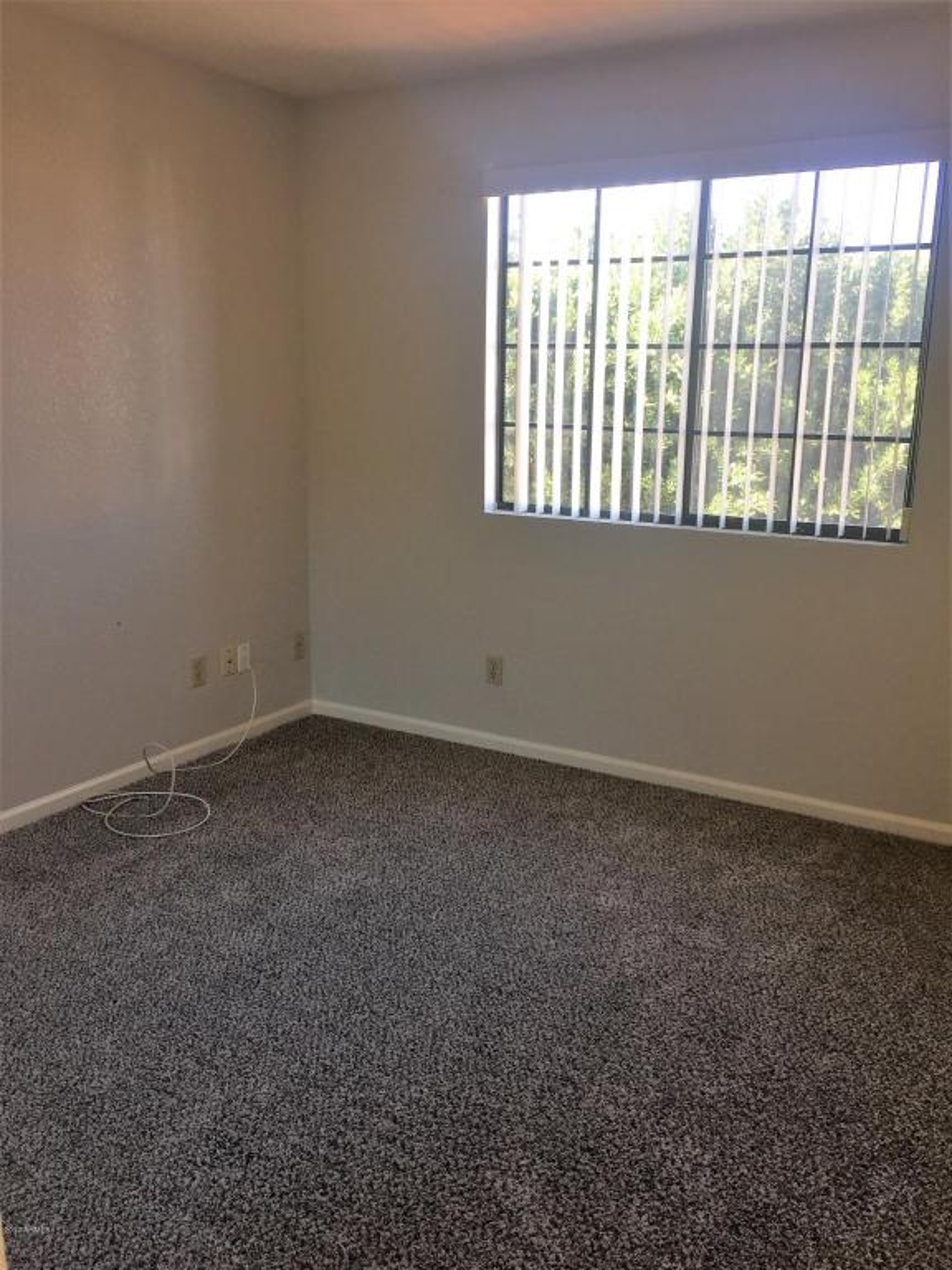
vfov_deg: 61.7
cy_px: 635
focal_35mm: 29
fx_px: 1063
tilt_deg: -12.6
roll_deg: -1.0
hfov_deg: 48.2
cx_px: 476
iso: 32
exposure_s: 1/55
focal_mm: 4.15
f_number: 2.2
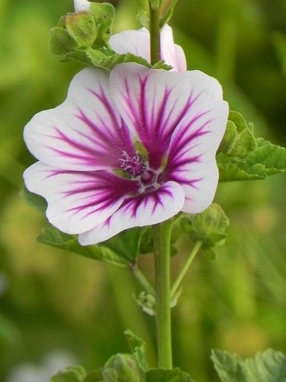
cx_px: 159
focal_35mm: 790
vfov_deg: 2.5
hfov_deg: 1.9
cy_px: 117
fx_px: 8713
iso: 160
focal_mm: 97.8
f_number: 5
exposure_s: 1/200
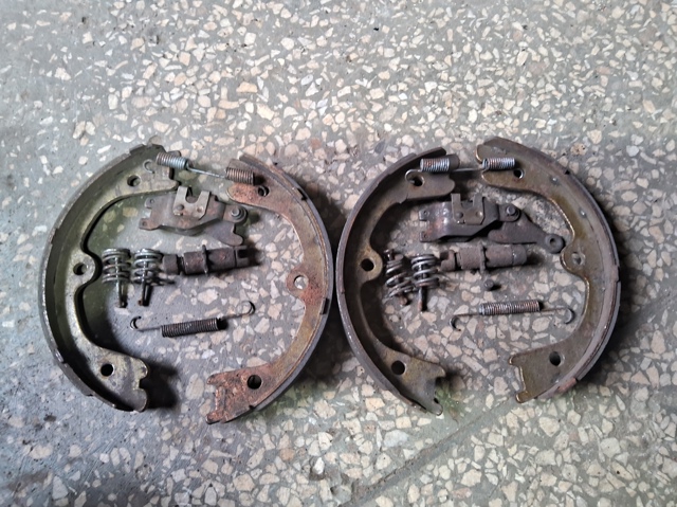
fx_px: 508
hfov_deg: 67.3
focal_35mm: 26
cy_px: 254
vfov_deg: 53.0
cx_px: 338
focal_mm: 3.98
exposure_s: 1/25
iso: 640
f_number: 1.8
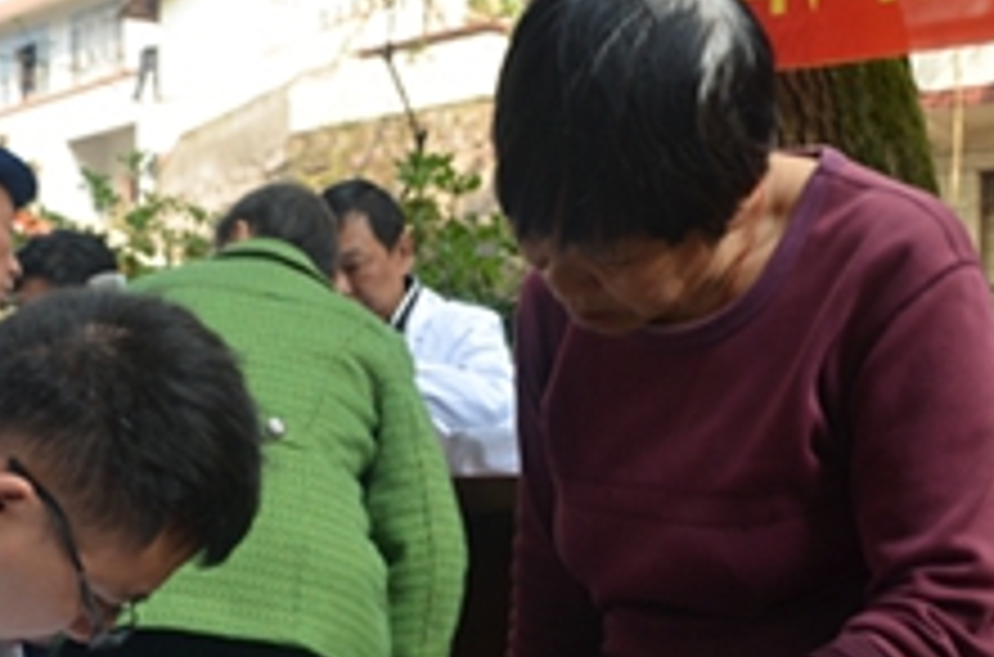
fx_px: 1872
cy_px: 650
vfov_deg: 19.4
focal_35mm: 68
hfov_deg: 29.6
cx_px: 360
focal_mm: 20
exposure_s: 1/160
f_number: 6.3
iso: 200
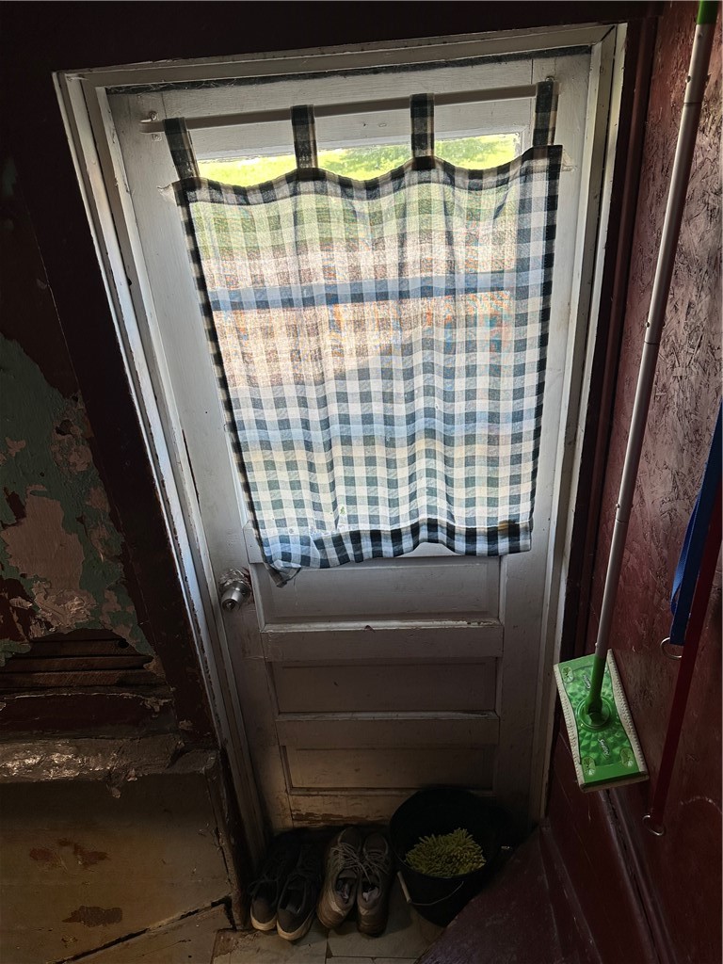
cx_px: 362
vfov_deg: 71.6
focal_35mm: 24
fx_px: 668
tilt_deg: -27.0
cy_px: 482
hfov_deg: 56.8
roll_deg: +4.2
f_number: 1.78
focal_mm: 6.86
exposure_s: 1/138
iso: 64
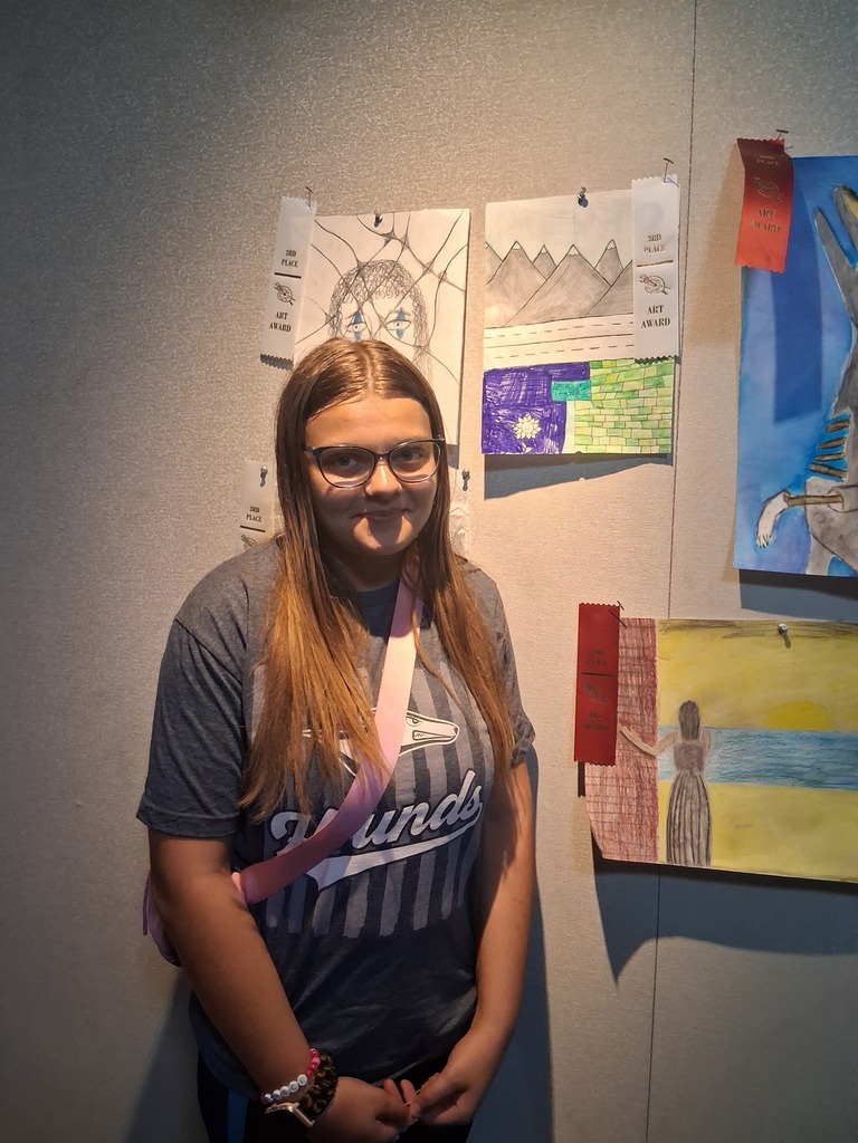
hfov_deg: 53.1
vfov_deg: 67.3
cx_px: 429
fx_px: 859
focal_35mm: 26
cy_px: 572
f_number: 1.8
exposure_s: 1/120
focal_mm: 3.98
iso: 400
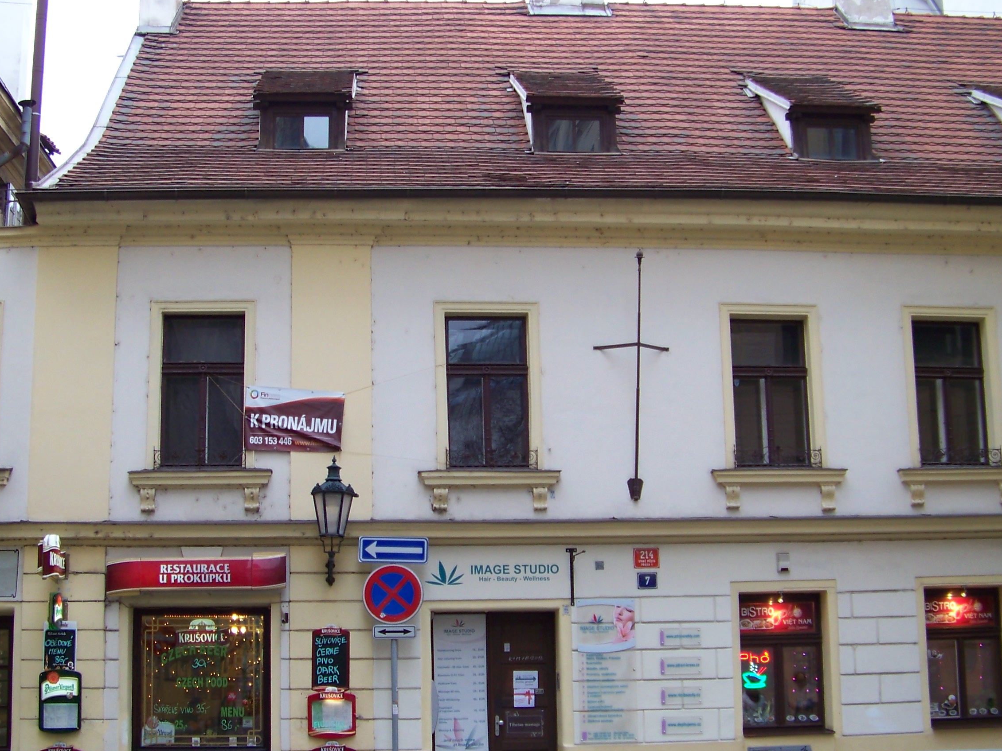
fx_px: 1505
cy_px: 410
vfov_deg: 28.0
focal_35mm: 52
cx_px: 471
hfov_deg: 36.8
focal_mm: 5.85
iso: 64
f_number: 2.8
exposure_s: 1/30
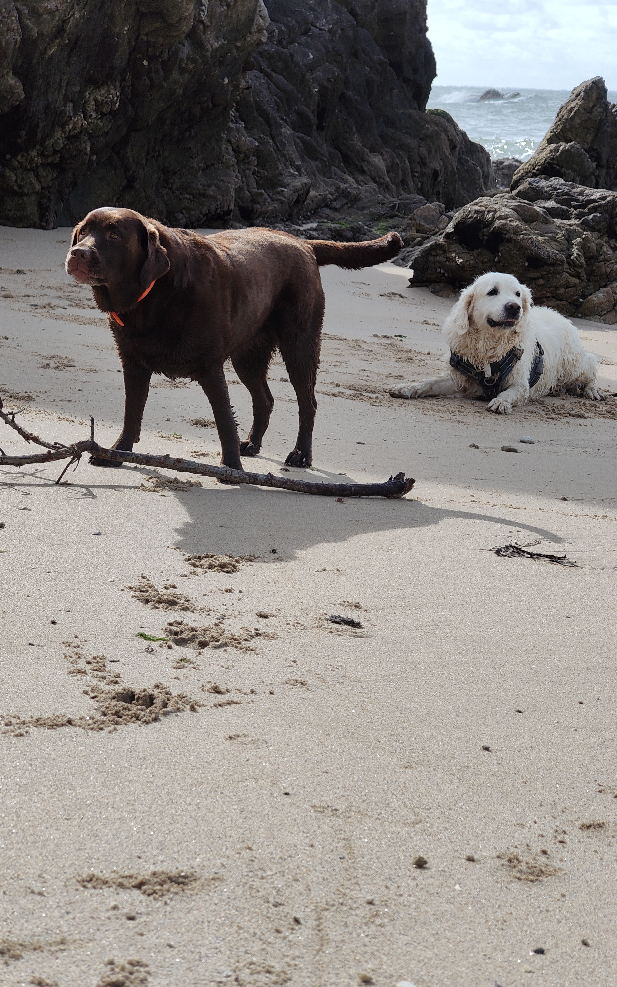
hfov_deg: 17.4
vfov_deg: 27.5
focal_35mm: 75
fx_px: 2018
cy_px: 495
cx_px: 276
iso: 71
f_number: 2.55
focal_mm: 13.3
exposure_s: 1/978
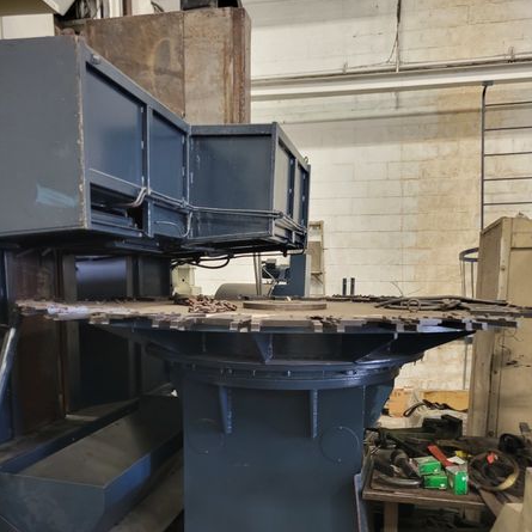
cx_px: 267
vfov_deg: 51.5
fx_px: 539
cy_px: 356
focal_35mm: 31
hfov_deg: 52.5
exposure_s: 1/39
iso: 320
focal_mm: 5.4
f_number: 1.8
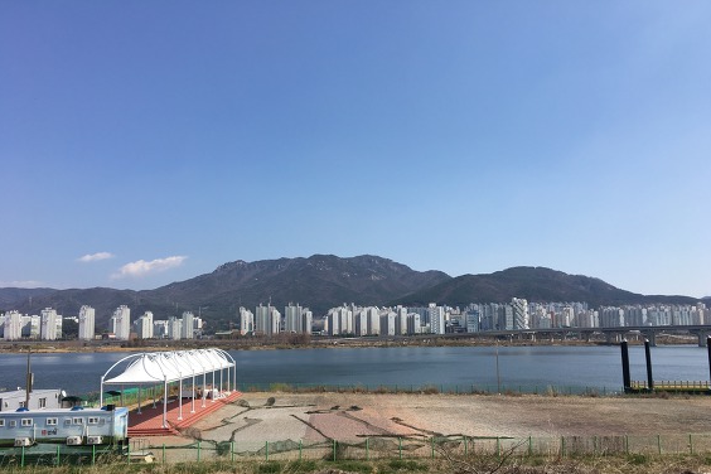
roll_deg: +0.1
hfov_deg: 60.3
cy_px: 272
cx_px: 359
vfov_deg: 42.2
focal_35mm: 31
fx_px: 612
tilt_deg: +5.8
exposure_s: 1/2024
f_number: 2.2
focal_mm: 4.15
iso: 25
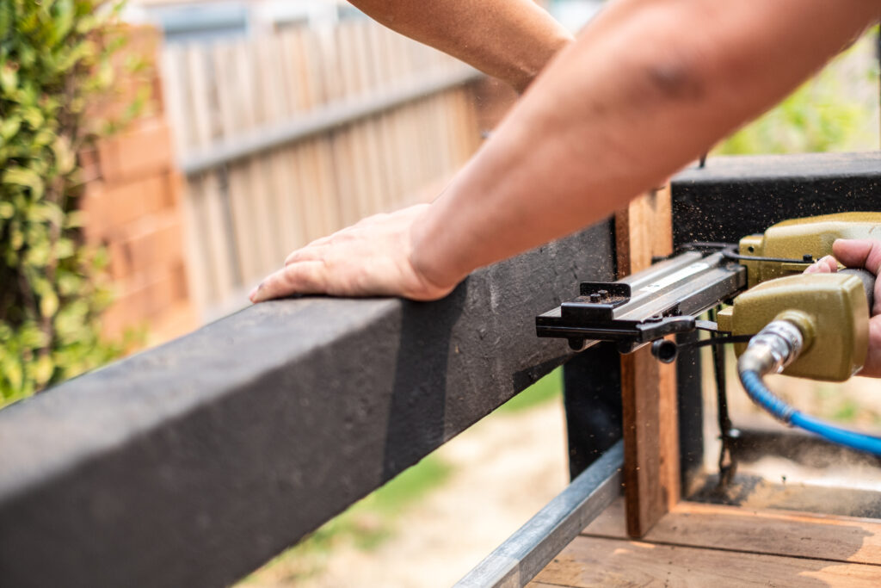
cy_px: 294
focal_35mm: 53
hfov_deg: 37.5
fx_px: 1297
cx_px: 440
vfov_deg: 25.5
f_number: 1.6
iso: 200
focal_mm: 35
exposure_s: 1/2000
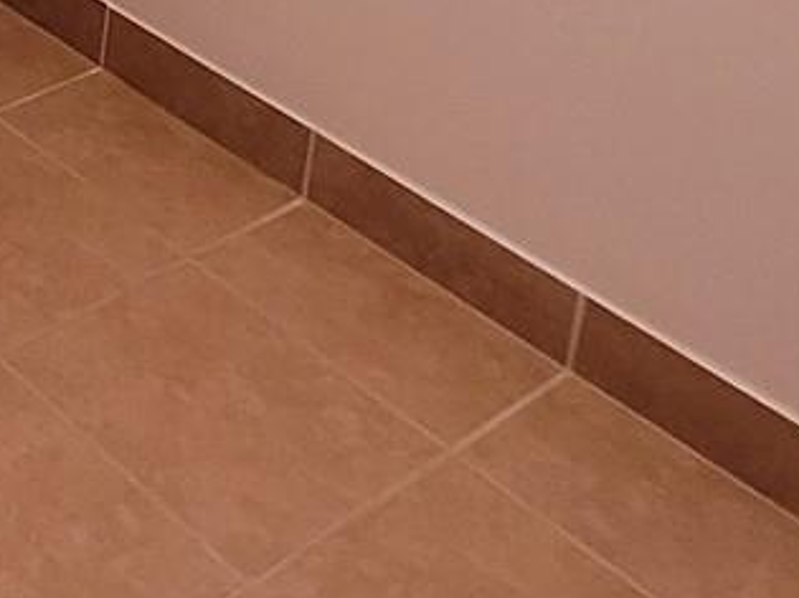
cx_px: -505
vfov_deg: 17.0
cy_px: -573
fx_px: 1523
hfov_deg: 22.2
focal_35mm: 66
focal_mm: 1.74
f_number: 2.2
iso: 250
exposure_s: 1/59
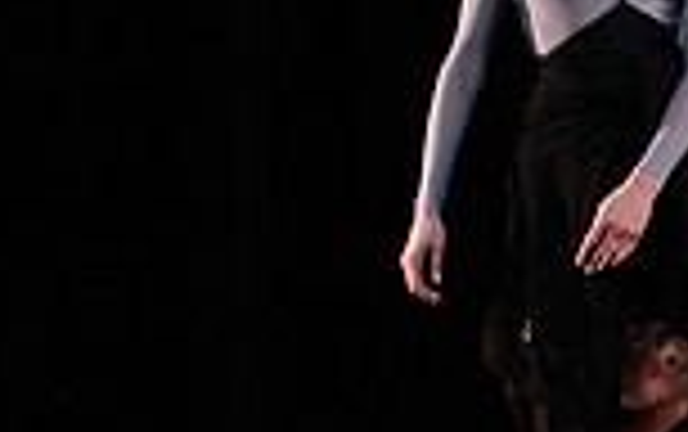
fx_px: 14472
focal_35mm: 771
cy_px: -11
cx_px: 486
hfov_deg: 2.7
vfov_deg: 1.7
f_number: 8
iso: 12800
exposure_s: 1/500
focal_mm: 200
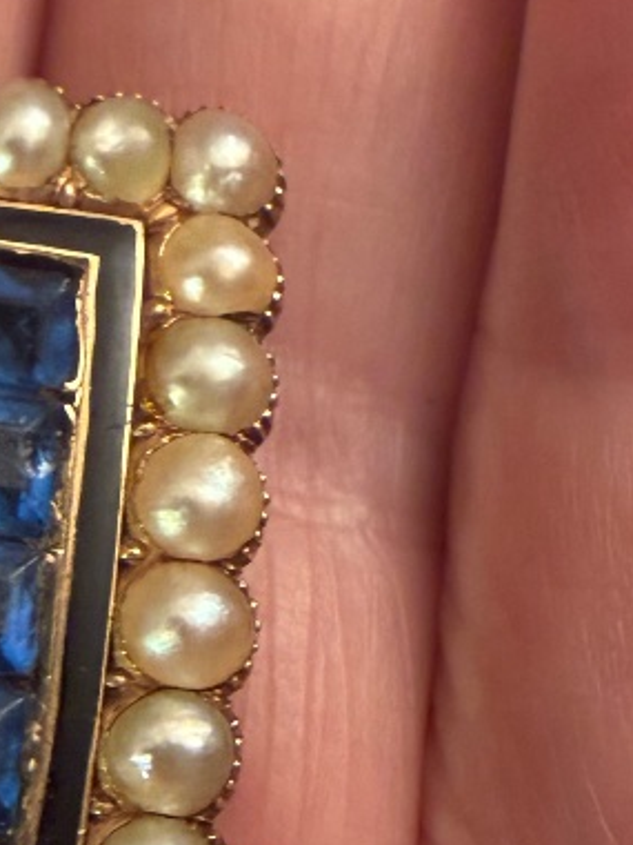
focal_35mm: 82
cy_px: 322
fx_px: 1999
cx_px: 9
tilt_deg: -64.7
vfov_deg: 23.8
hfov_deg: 17.6
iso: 500
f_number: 2.2
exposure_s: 1/50
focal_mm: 2.22
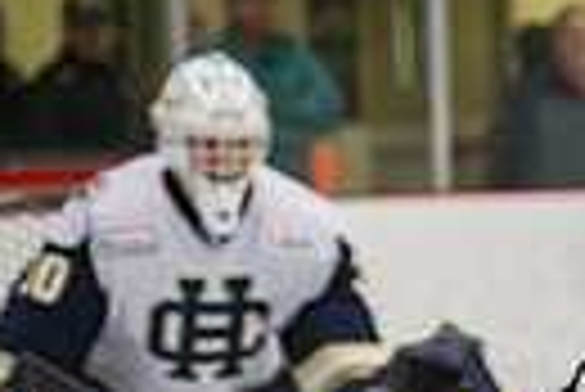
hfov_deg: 4.9
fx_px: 6670
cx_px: 1116
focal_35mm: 410
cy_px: 827
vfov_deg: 3.3
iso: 2000
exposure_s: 1/640
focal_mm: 92
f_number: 3.2
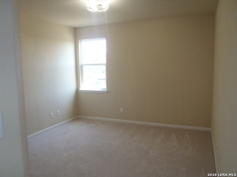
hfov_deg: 63.4
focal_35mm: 28
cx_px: 118
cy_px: 88
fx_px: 192
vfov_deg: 49.7
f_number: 3.9
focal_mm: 5
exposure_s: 1/40
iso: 250
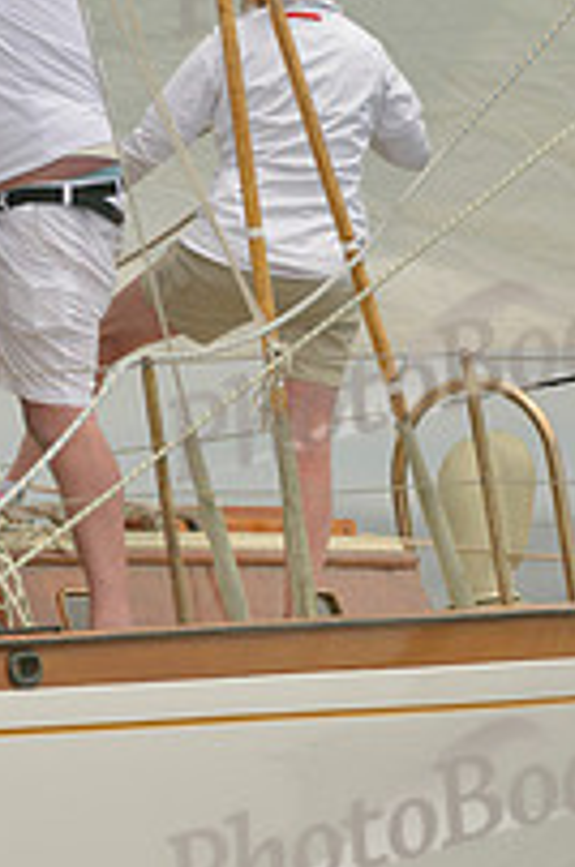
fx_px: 27669
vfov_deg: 1.8
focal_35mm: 1151
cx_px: -54
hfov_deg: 1.2
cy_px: 210
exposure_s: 1/1250
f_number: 7.1
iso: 280
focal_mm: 400
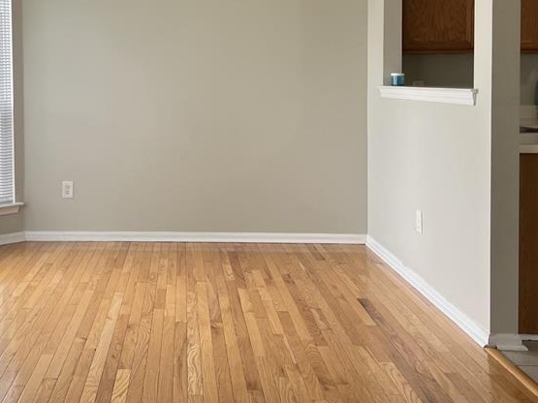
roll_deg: -0.2
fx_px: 746
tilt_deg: -2.7
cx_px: 126
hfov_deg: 38.5
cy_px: 95
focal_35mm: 48
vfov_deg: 29.7
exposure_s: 1/121
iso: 80
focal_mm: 5.7
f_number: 1.5
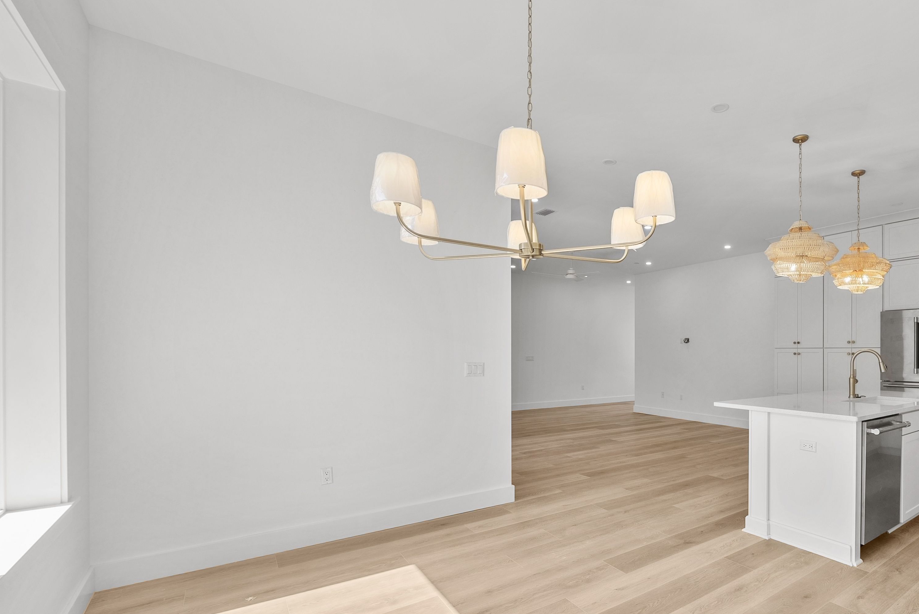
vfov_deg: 68.7
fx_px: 434
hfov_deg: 89.2
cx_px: 628
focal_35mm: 17
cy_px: 404
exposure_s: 1/15
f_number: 7.1
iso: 200
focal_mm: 12
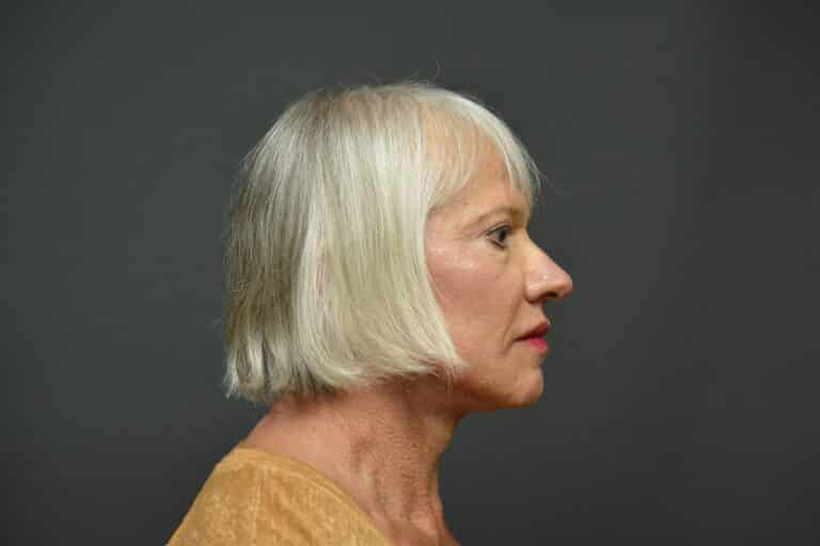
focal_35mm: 60
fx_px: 1367
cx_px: 410
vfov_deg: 22.6
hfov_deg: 33.4
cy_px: 273
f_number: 4.5
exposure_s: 1/60
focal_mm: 40
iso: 800
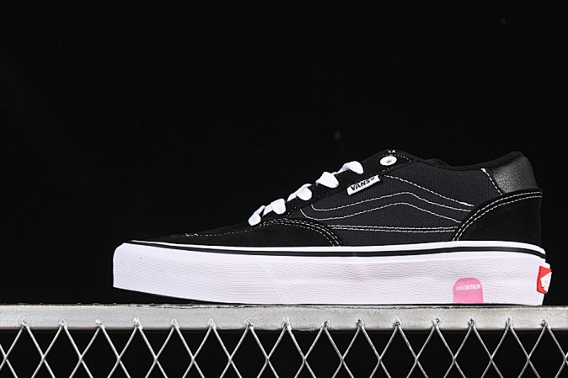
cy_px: 165
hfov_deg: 22.9
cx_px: 322
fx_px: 1404
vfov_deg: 15.3
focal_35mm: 89
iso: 160
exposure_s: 1/60
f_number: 6.3
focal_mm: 50
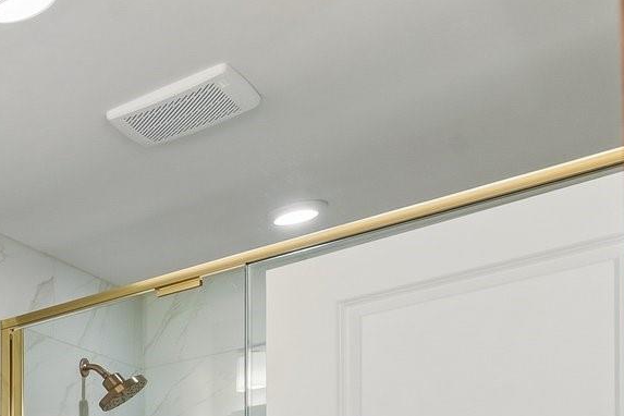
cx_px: -430
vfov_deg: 22.4
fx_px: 867
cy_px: 618
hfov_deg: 24.2
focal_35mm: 50
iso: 200
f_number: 8
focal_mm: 14
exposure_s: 1/40
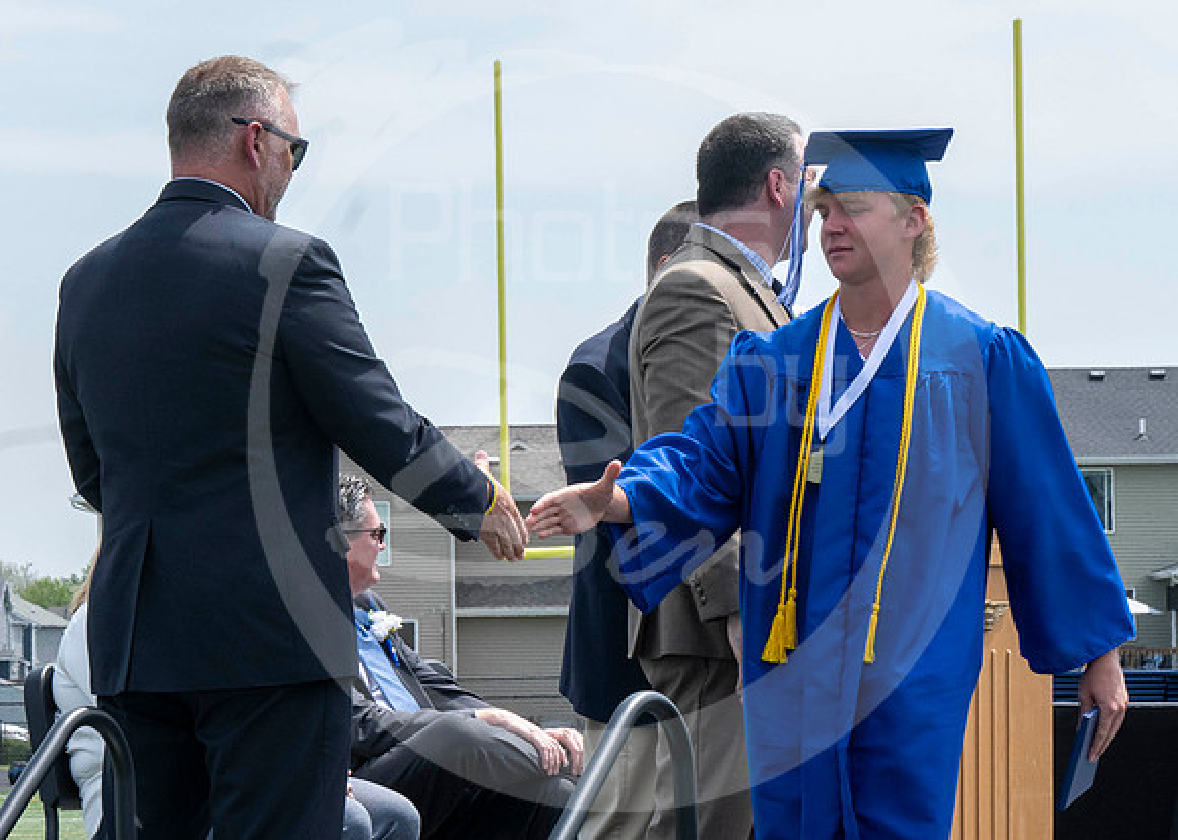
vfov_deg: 8.1
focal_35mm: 177
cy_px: 414
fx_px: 5920
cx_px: 431
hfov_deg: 11.4
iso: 200
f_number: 13
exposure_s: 1/250
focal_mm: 70
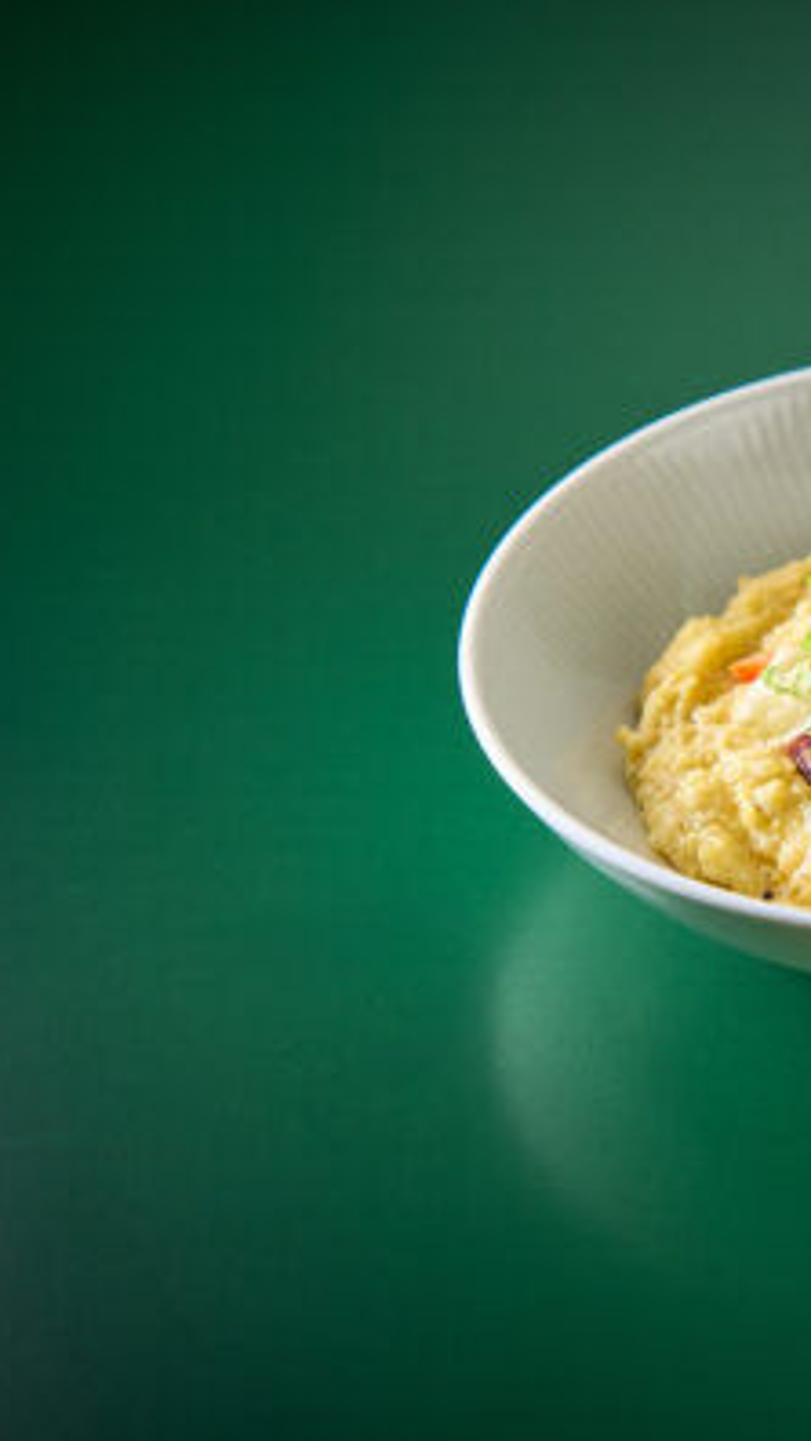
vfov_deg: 14.7
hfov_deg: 8.2
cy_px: 724
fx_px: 5577
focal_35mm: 146
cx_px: 1015
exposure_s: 1/160
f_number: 4.5
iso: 640
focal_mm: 92
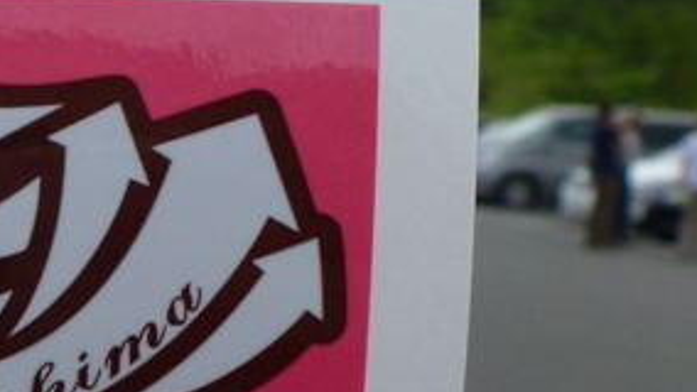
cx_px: -123
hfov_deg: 22.2
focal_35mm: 89
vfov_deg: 13.6
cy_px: 274
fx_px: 1645
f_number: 4
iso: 100
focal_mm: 5
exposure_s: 1/640
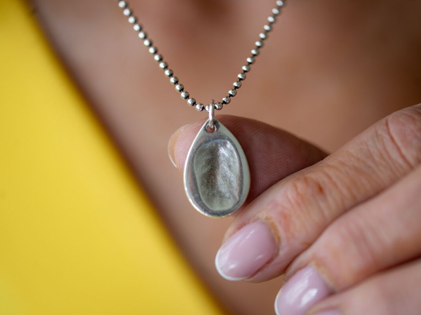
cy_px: 157
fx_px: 1386
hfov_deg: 17.3
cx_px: 227
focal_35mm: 114
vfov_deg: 13.0
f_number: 3.8
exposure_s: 1/125
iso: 100
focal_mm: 105
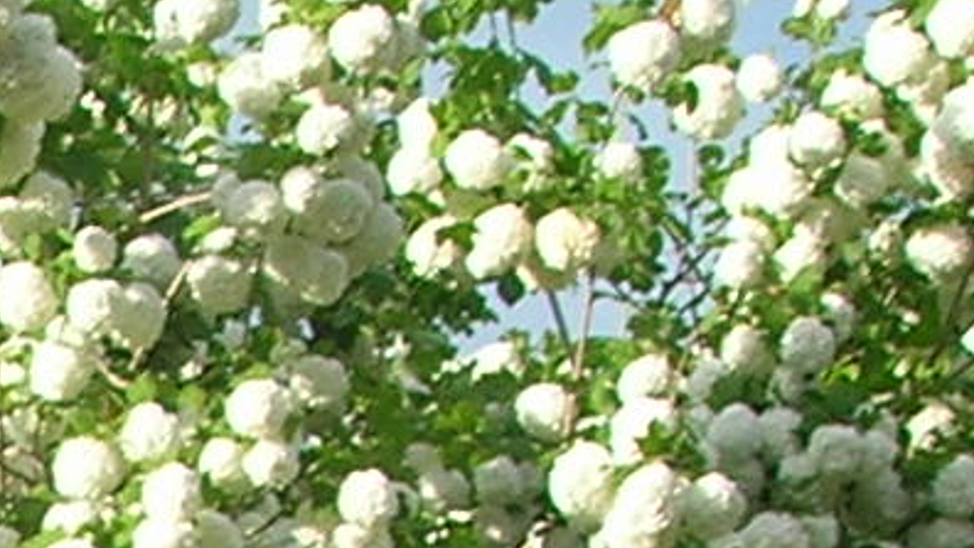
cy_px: 2074
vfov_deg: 4.2
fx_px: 7001
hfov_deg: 7.4
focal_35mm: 271
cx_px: -1471
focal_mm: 7.8
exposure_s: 1/264
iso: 64
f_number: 4.8
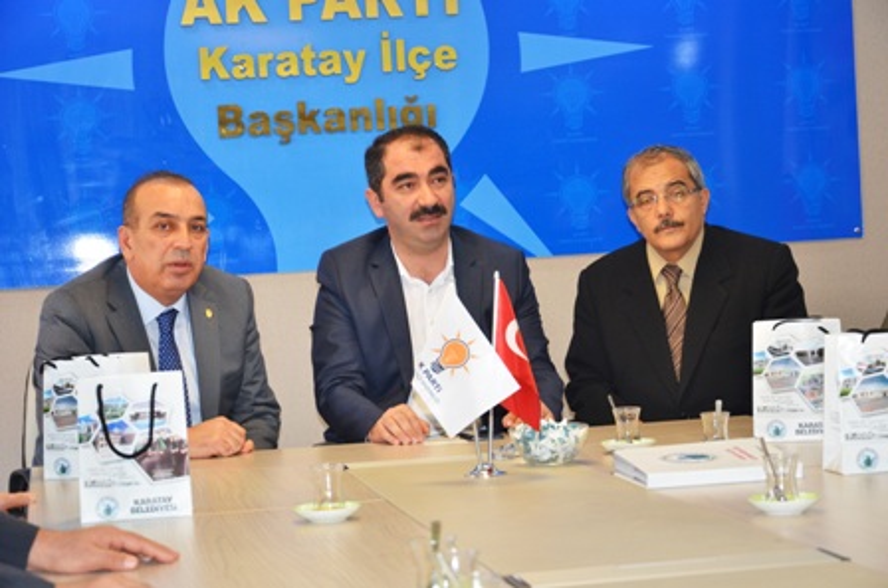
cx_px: 444
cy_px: 294
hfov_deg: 26.0
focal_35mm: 78
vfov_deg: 17.4
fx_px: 1921
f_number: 5
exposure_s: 1/60
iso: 800
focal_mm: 52
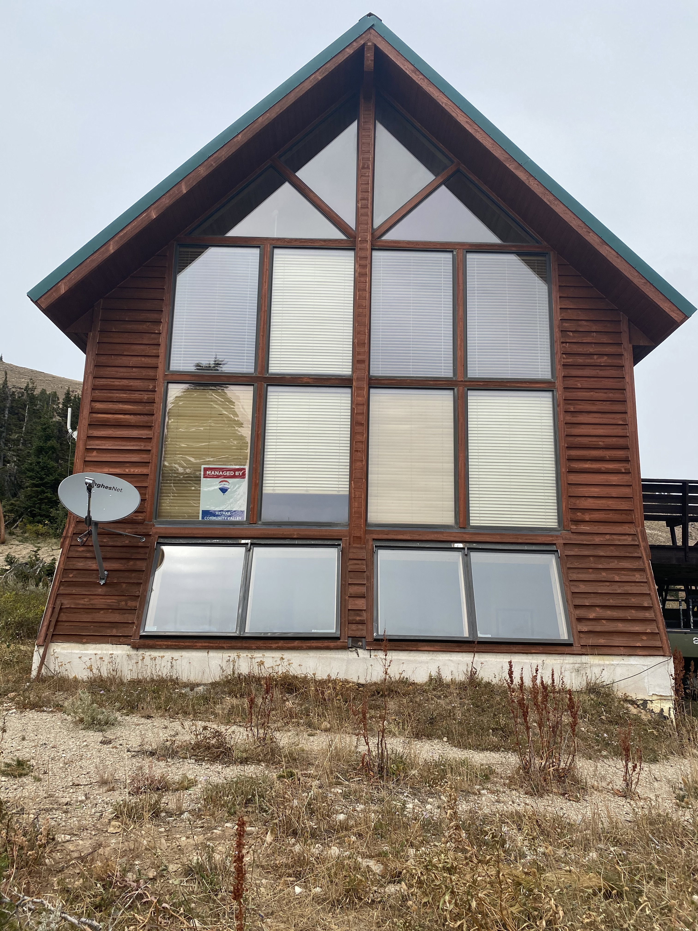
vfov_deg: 67.3
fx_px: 699
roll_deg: -1.1
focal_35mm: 26
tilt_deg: +14.9
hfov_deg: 53.1
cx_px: 349
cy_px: 466
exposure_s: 1/2899
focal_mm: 4.25
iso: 32
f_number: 1.8
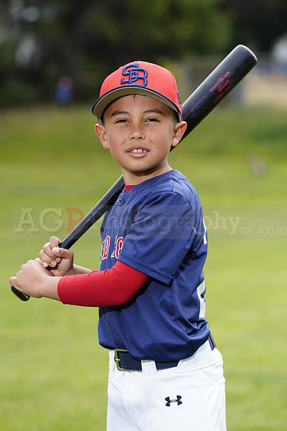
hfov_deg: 6.9
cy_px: 216
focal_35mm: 200
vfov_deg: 10.3
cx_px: 144
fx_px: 2390
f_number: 6.3
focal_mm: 200
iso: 100
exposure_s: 1/250
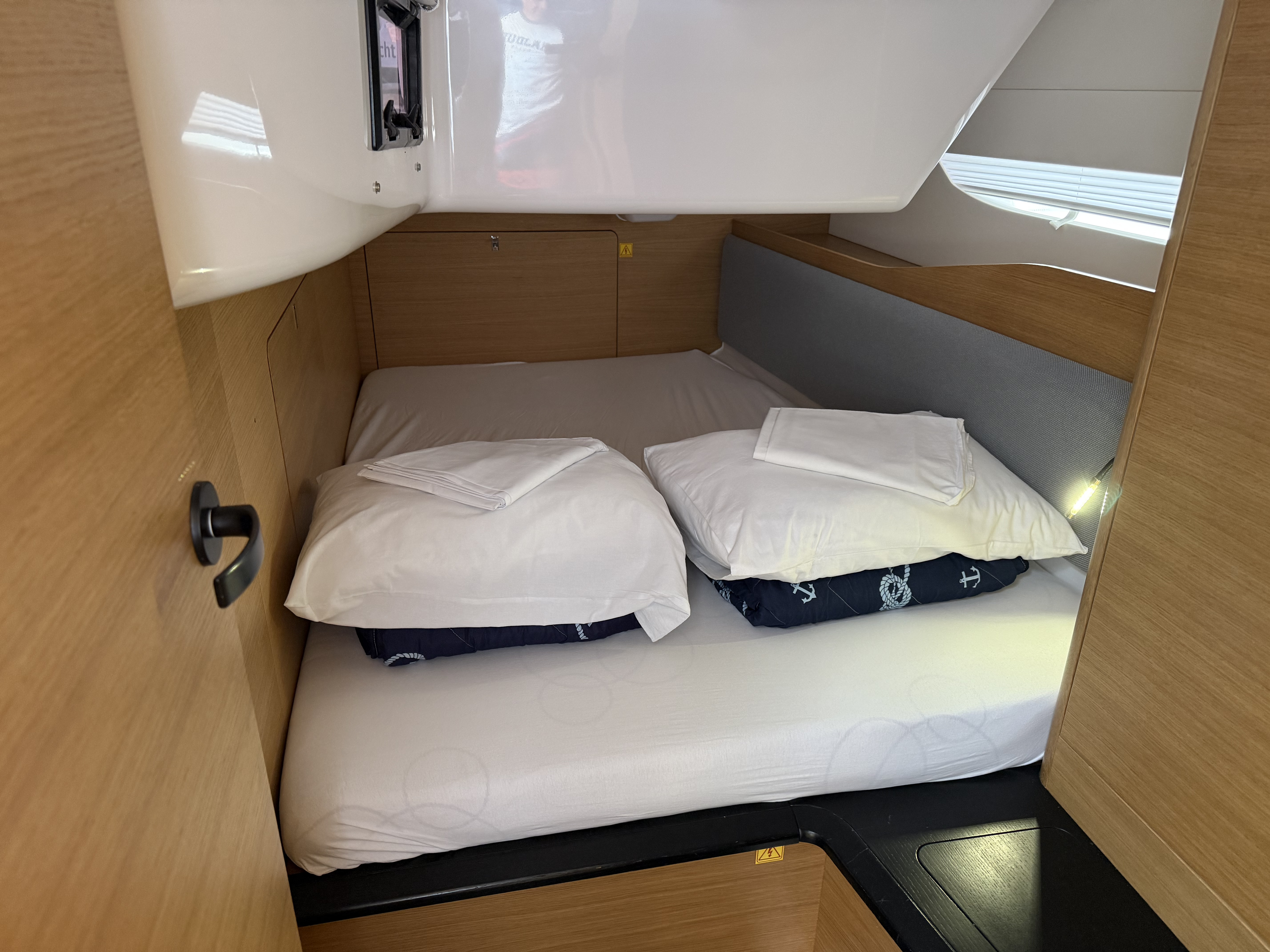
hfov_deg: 71.6
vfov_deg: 56.8
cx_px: 635
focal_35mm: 24
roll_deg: -0.4
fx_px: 881
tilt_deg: -23.8
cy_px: 476
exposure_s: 1/60
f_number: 1.78
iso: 250
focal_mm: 6.76
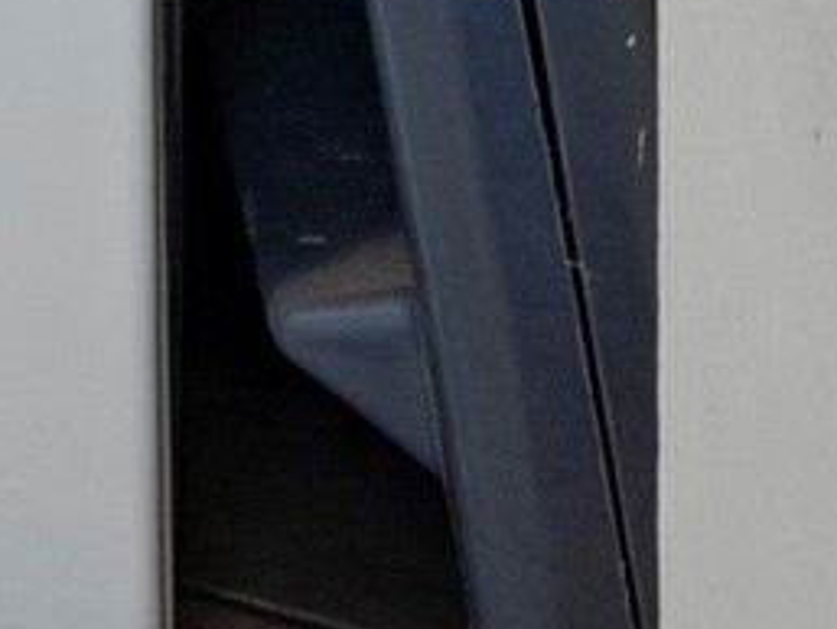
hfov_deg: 10.7
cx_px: -1713
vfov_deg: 9.3
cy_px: -1331
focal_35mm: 122
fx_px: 2951
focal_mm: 16
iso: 200
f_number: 9
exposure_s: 2
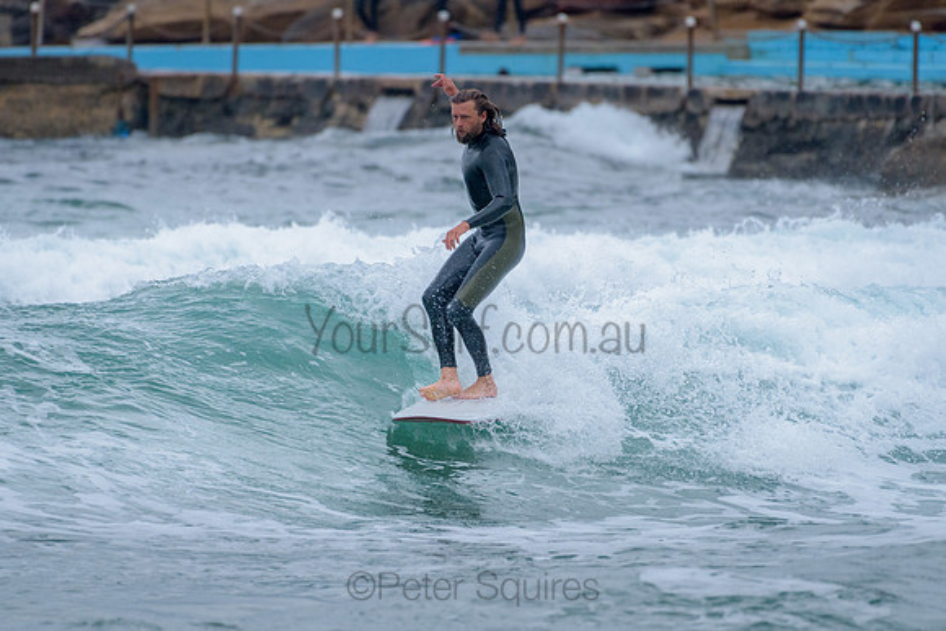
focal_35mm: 613
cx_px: 470
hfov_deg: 3.4
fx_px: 16117
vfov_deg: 2.2
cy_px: 334
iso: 1250
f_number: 5.6
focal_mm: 500
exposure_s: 1/2000
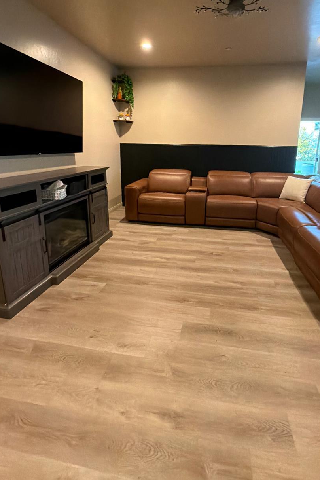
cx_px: 181
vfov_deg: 89.0
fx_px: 240
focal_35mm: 18
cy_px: 195
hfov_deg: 67.1
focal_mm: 2.22
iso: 800
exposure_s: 1/60
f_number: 2.2
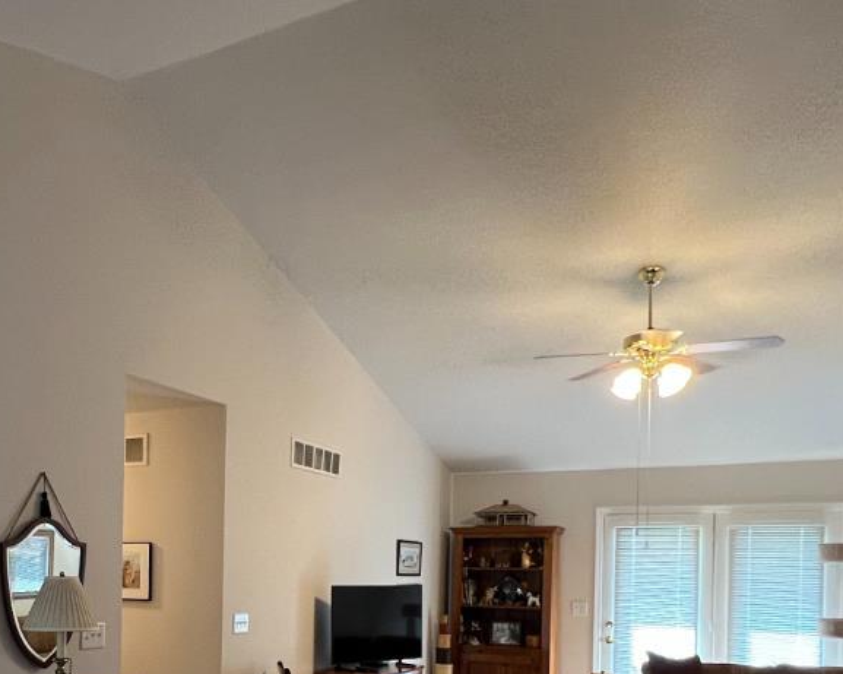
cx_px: 191
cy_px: 577
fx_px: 823
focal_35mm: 33
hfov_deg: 51.5
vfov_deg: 41.7
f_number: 1.8
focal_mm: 1.57
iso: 250
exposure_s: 1/60
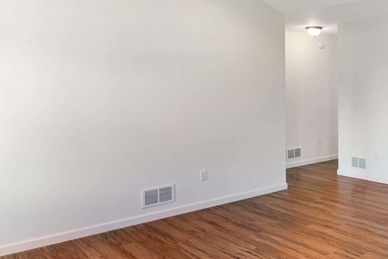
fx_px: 399
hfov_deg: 46.7
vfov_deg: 35.7
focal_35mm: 37
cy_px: 97
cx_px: 351
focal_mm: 14
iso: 1000
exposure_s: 1/6
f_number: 14
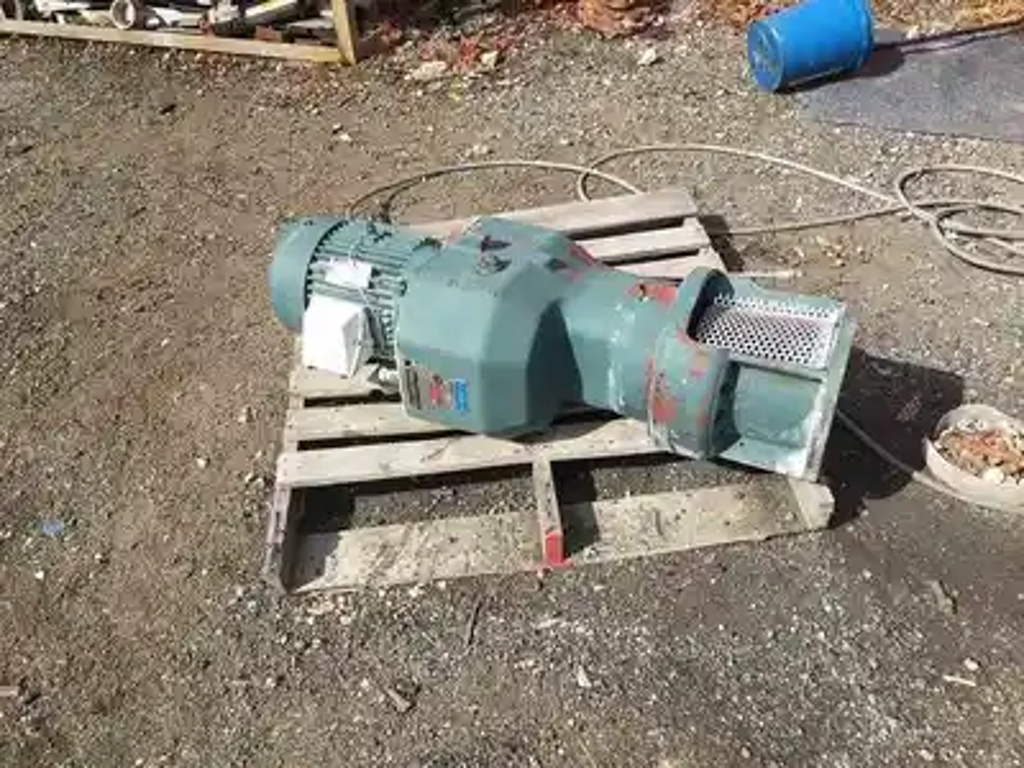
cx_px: 512
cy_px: 384
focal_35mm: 29
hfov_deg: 61.7
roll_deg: +3.7
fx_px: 858
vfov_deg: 48.2
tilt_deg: -38.7
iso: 25
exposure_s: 1/1570
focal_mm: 4.15
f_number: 2.2
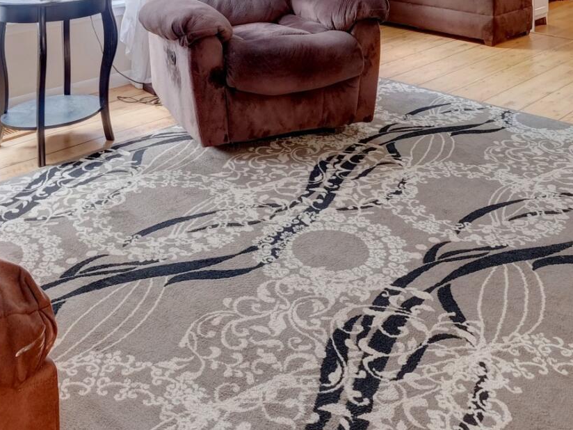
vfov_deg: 27.9
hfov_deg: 44.2
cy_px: -141
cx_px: 199
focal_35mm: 42
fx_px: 695
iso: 320
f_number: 7.1
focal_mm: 8
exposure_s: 1/10
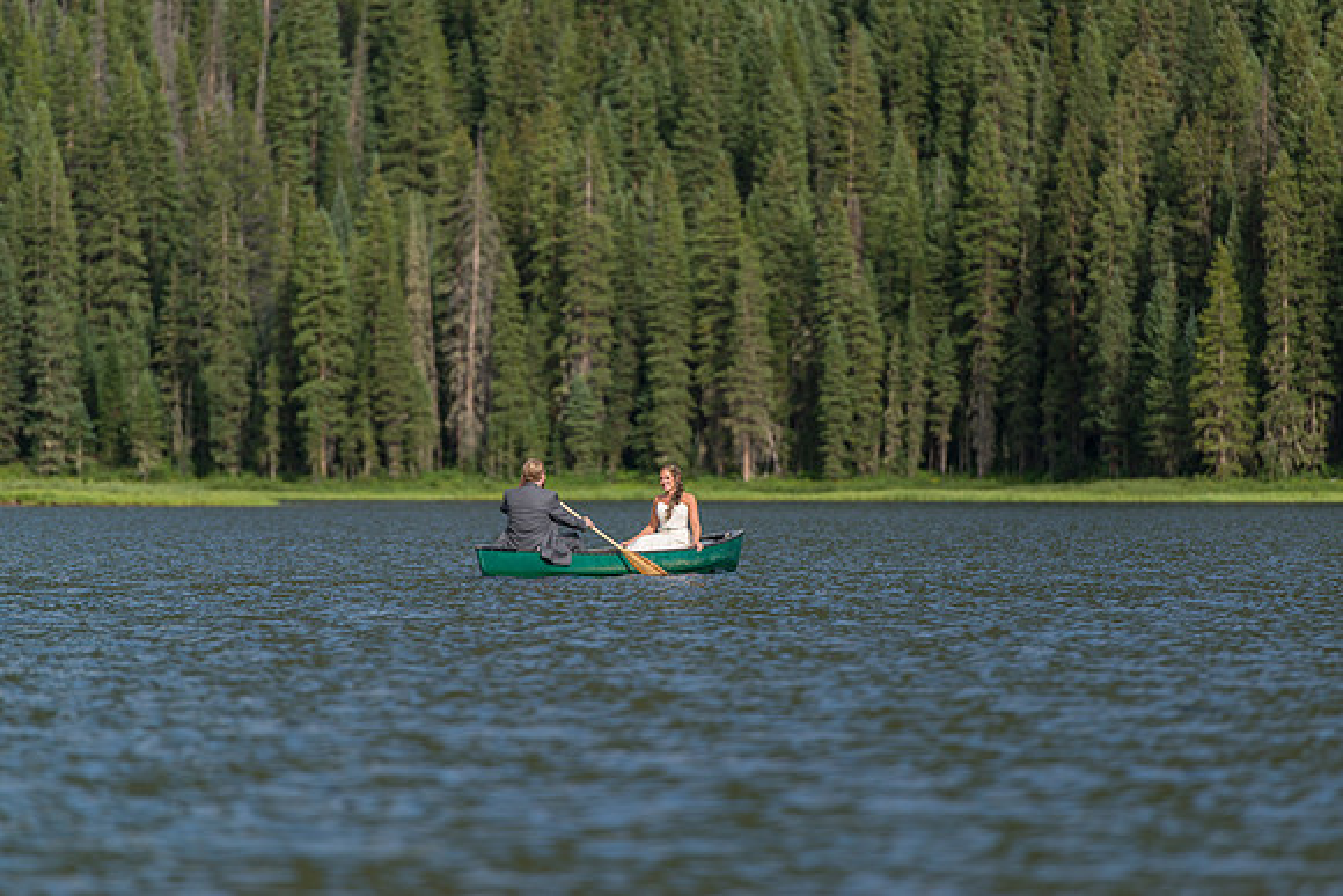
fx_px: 7463
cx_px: 672
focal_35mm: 200
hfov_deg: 10.3
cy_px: 448
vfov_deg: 6.9
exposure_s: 1/1250
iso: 200
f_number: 4
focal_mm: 200
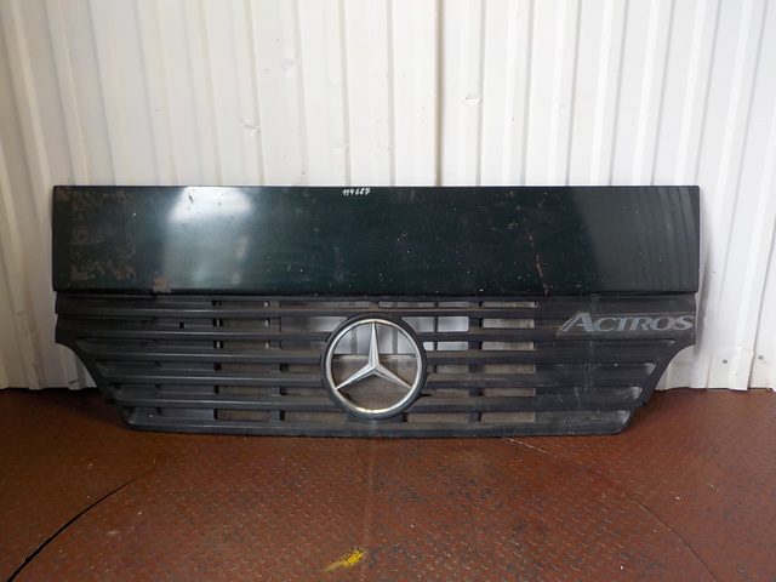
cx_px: 388
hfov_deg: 60.0
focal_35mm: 30
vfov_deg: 46.8
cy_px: 291
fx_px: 673
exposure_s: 1/40
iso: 125
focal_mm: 4.1
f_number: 3.3
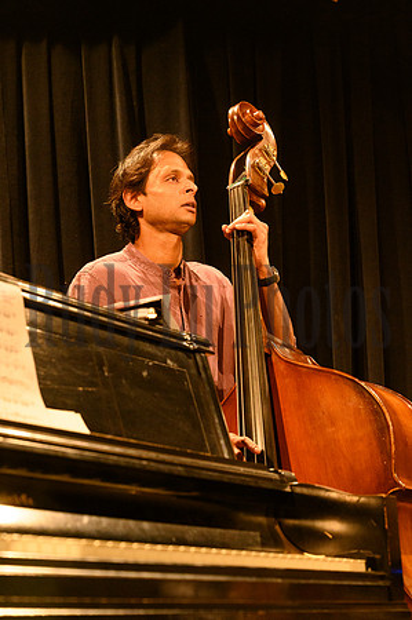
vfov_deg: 28.9
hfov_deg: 19.4
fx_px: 1204
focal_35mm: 70
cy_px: 310
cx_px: 206
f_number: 5.6
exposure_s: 1/250
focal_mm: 70
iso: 12800
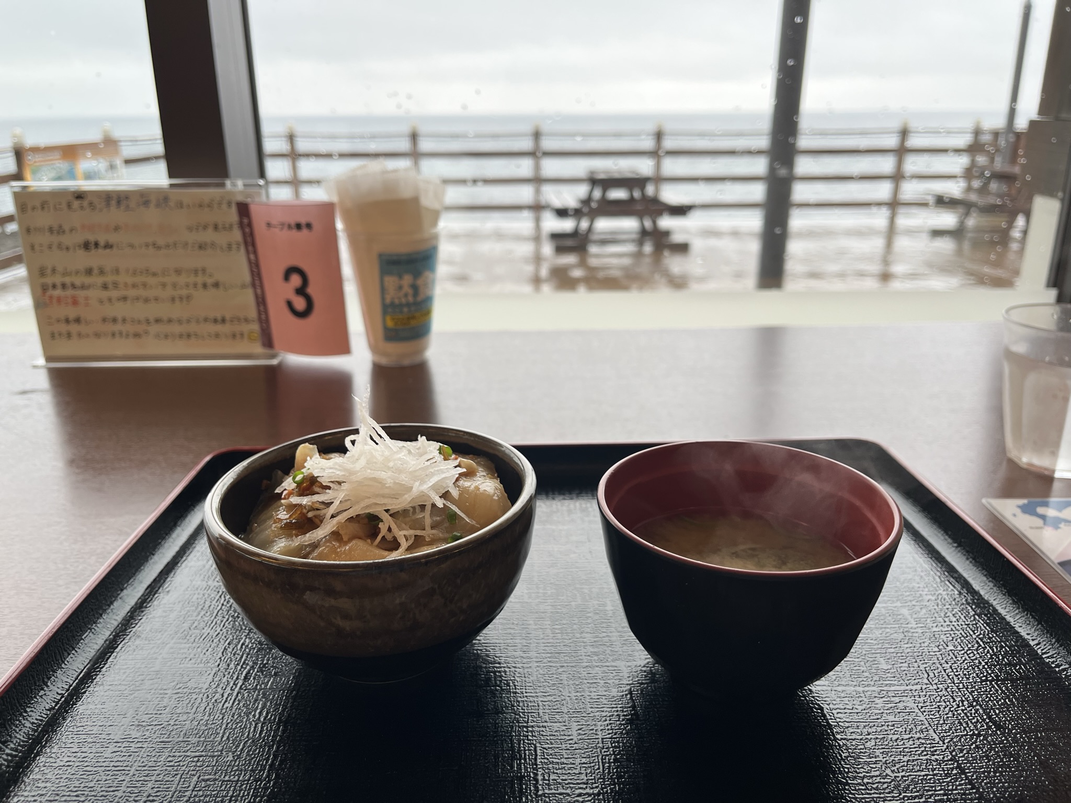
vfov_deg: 53.1
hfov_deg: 67.3
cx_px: 536
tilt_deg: -19.7
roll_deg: +1.1
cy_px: 402
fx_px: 804
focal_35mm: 26
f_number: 1.6
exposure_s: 1/100
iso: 32
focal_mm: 5.1
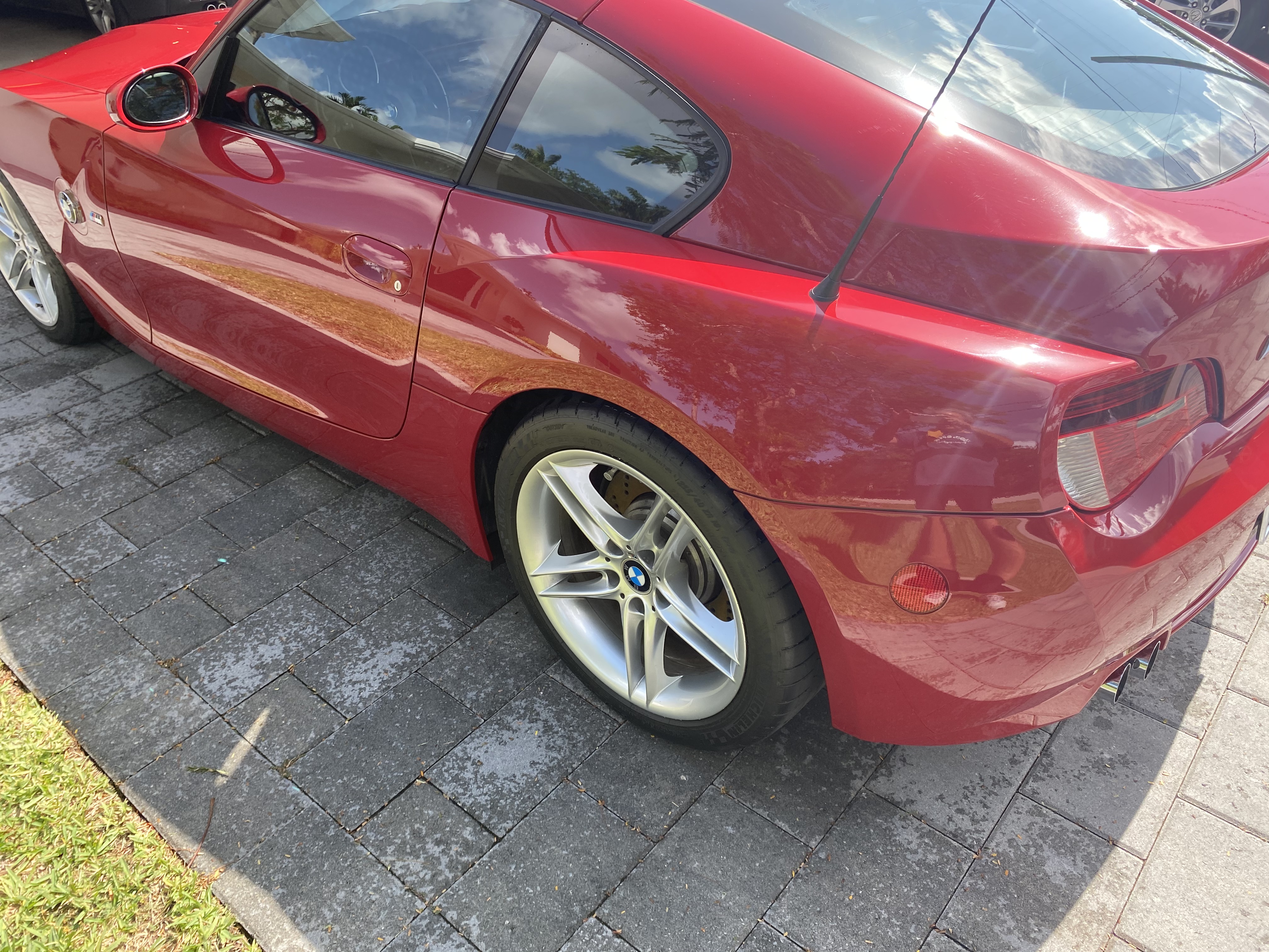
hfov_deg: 67.3
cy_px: 476
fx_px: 953
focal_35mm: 26
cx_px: 634
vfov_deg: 53.1
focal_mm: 4.25
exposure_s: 1/517
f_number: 1.8
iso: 32
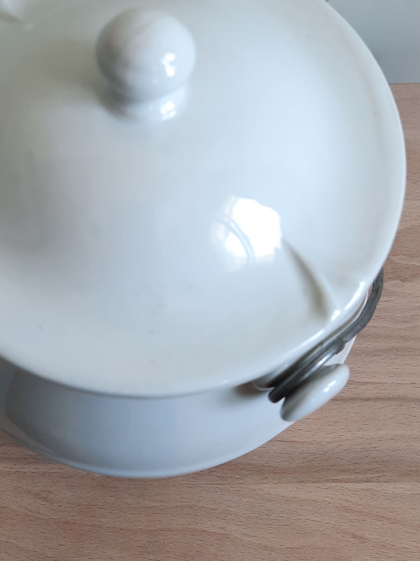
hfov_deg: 34.9
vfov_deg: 45.5
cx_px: 157
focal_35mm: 41
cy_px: 223
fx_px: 663
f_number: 2
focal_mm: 4.6
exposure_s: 1/50
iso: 160
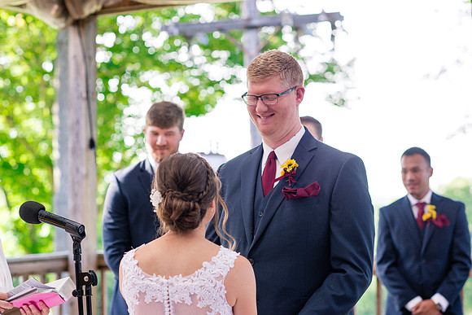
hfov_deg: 23.9
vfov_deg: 16.1
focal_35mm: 85
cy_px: 158
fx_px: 1115
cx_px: 236
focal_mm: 85
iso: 400
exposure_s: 1/400
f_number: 3.2
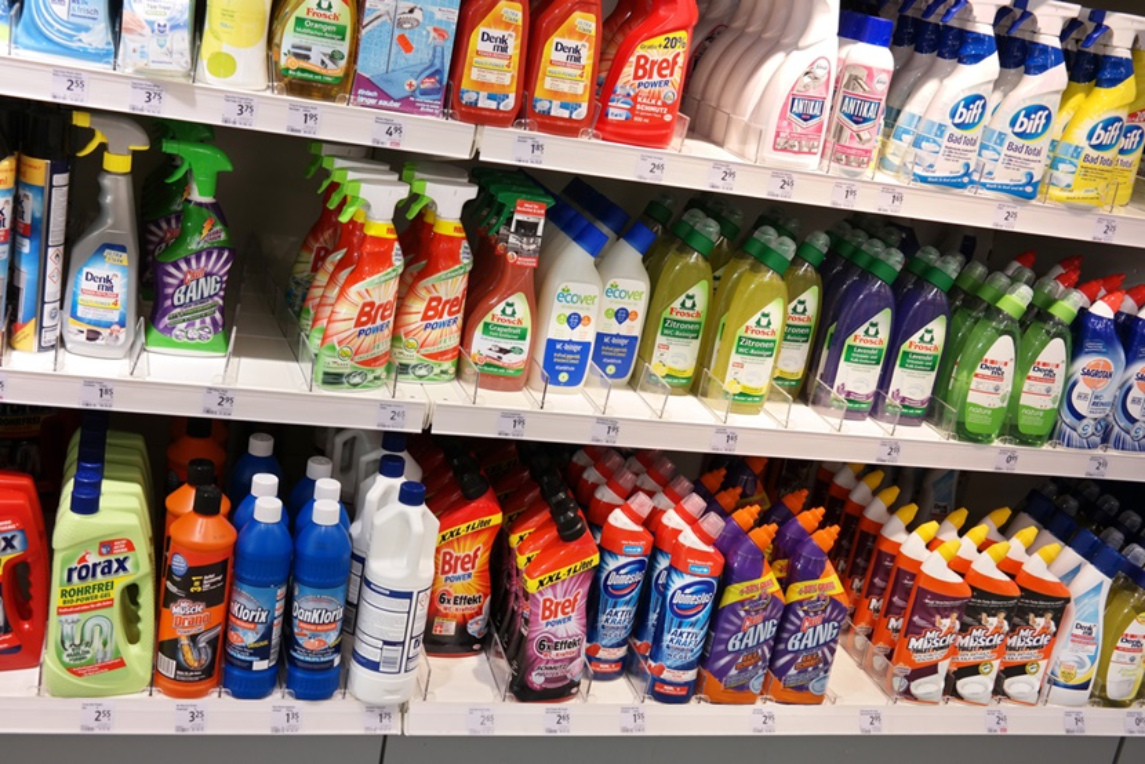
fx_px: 1304
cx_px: 572
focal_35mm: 41
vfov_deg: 32.7
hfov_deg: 47.4
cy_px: 382
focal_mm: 27
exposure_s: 1/15
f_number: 6.3
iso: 400
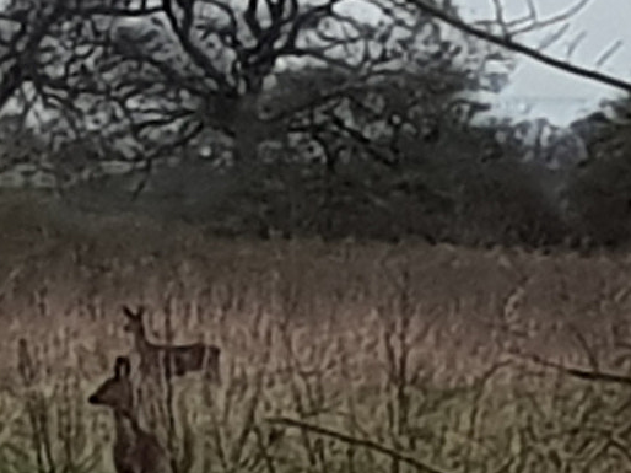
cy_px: 133
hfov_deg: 22.3
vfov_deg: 18.1
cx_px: -123
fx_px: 1476
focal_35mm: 81
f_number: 1.7
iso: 64
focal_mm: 4.2
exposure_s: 1/100
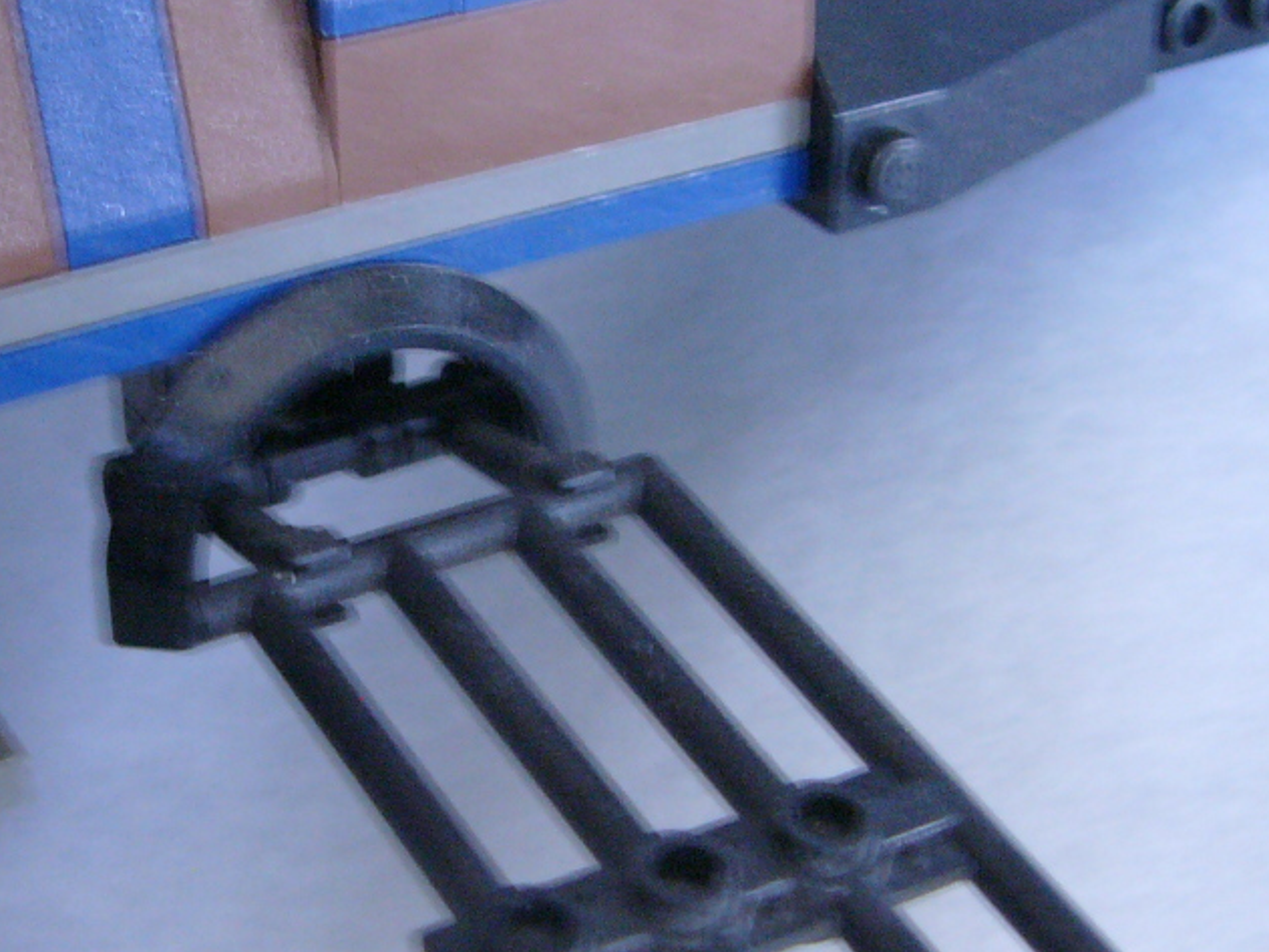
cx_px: 412
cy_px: 523
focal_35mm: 73
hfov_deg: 26.5
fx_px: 2676
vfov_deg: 20.2
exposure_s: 1/8
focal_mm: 6
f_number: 2.8
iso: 200
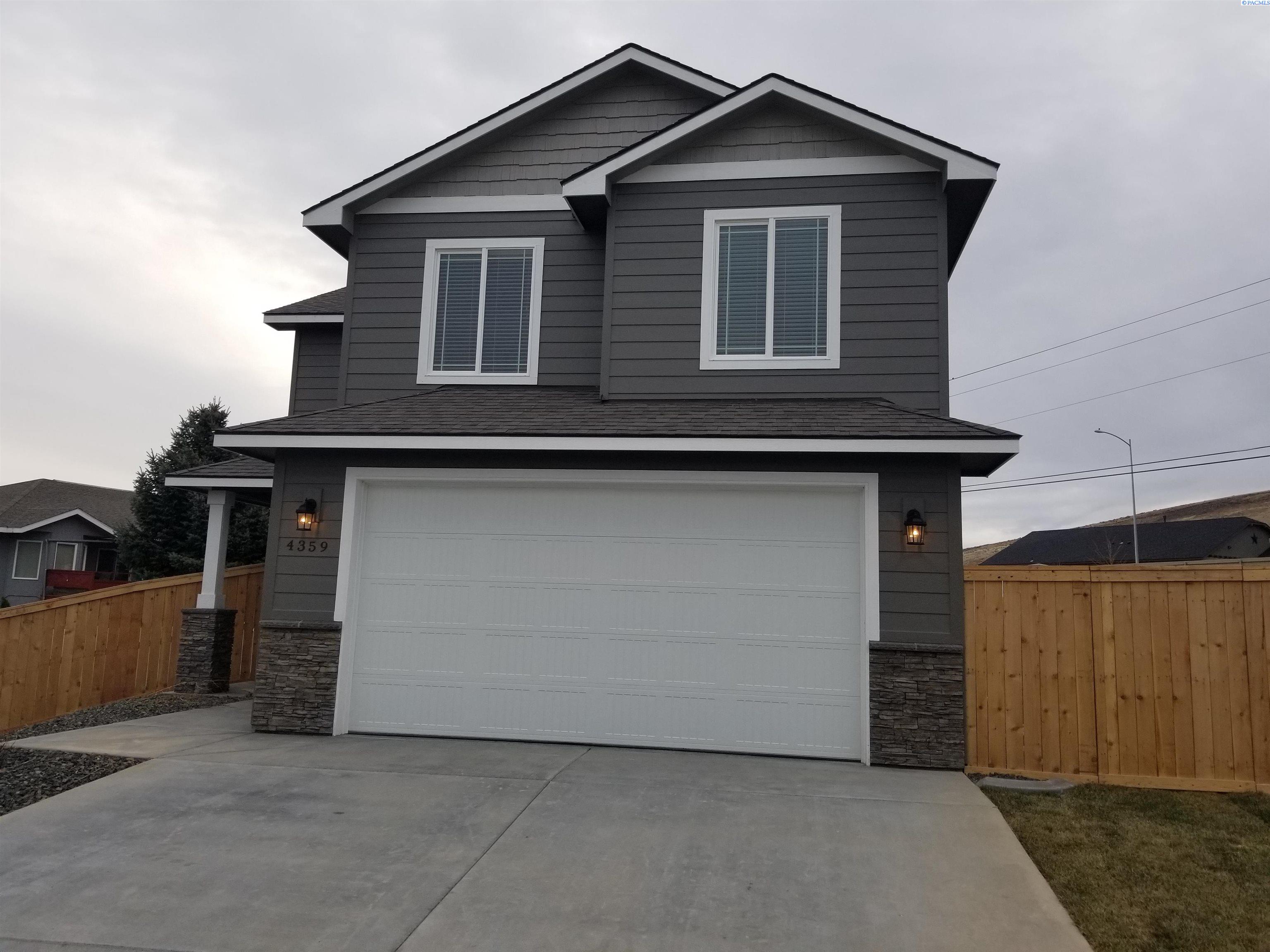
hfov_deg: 67.3
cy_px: 476
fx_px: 954
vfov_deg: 53.1
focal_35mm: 26
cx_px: 635
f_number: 1.7
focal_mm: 4.25
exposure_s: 1/578
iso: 50
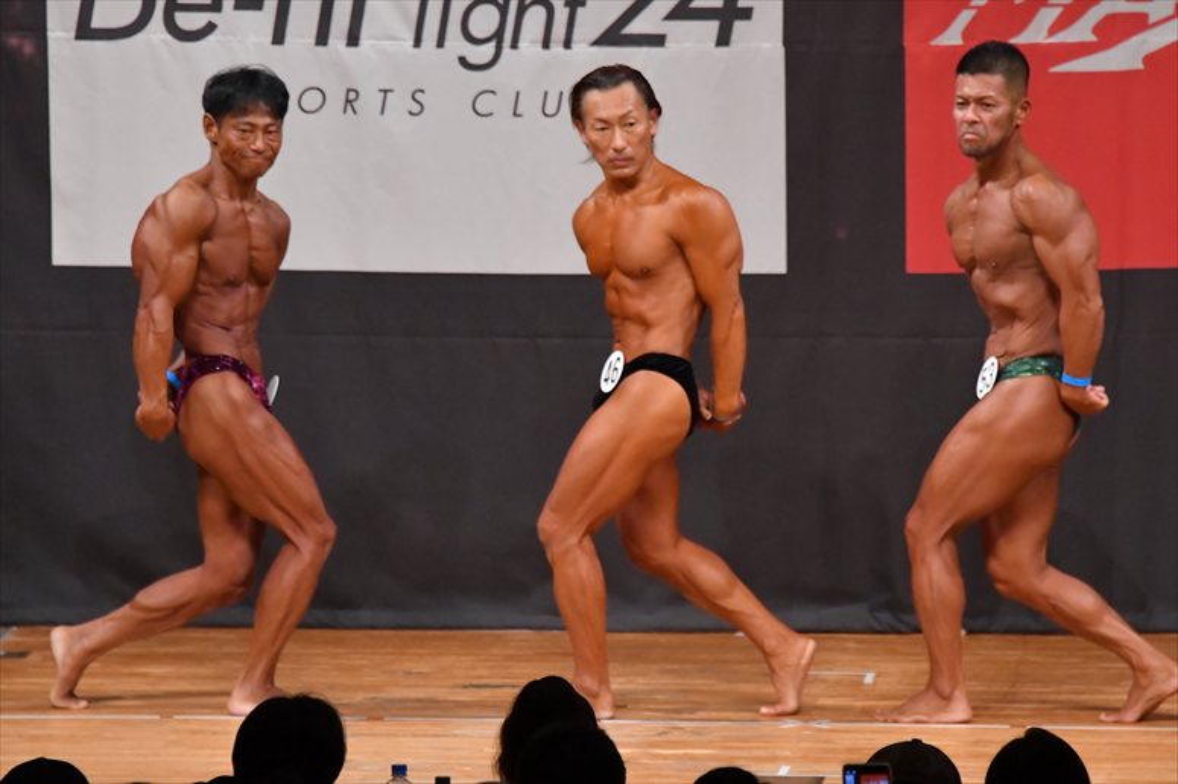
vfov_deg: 4.6
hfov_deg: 6.9
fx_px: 9812
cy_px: 392
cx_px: 589
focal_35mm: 300
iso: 7200
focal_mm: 200
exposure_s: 1/400
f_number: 5.6
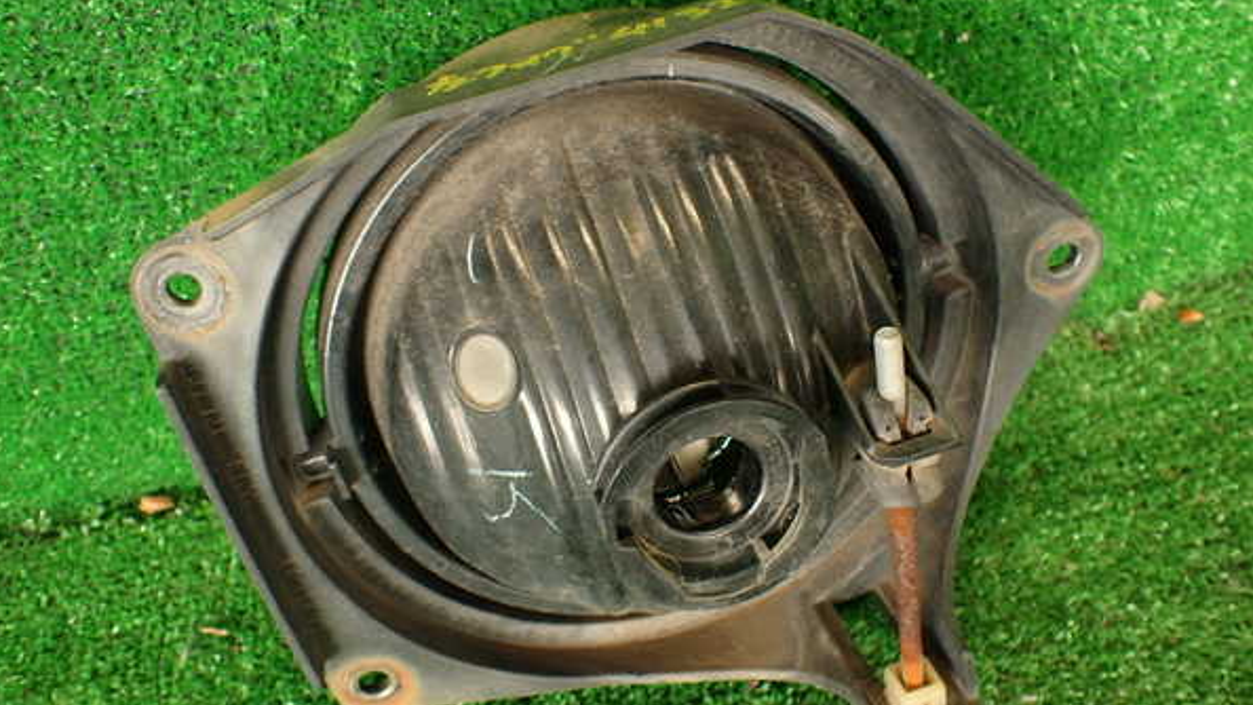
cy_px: 386
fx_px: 1096
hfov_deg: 59.5
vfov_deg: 35.6
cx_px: 622
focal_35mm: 33
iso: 200
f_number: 2.3
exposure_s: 1/50
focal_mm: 5.4
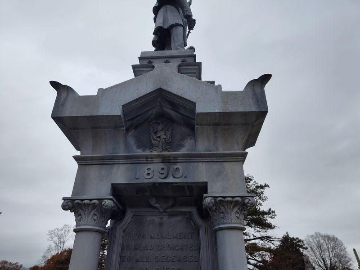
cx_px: 180
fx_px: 239
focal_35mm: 23
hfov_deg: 73.9
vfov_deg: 58.9
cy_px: 135
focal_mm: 5.56
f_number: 1.8
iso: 100
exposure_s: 1/699
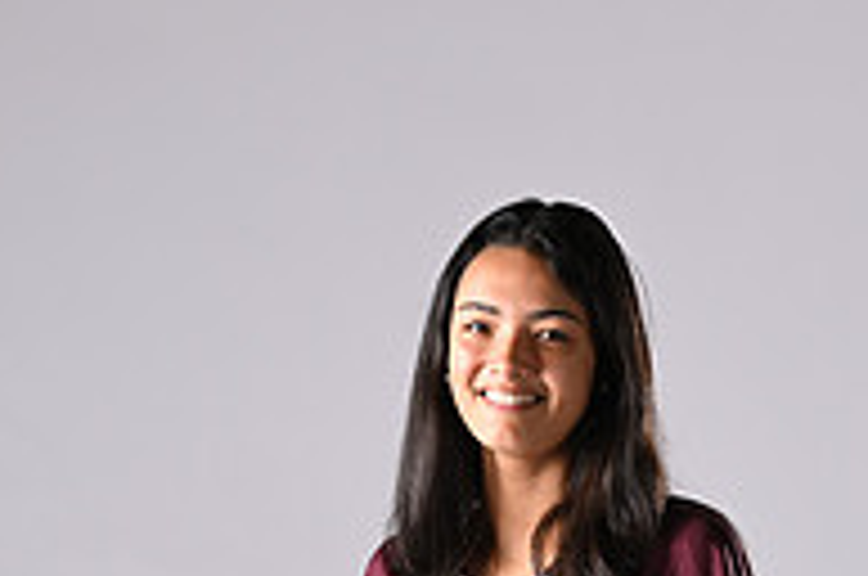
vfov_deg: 4.9
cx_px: 535
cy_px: 772
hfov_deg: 7.4
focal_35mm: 280
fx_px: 6740
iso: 100
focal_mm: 93
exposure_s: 1/160
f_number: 4.5
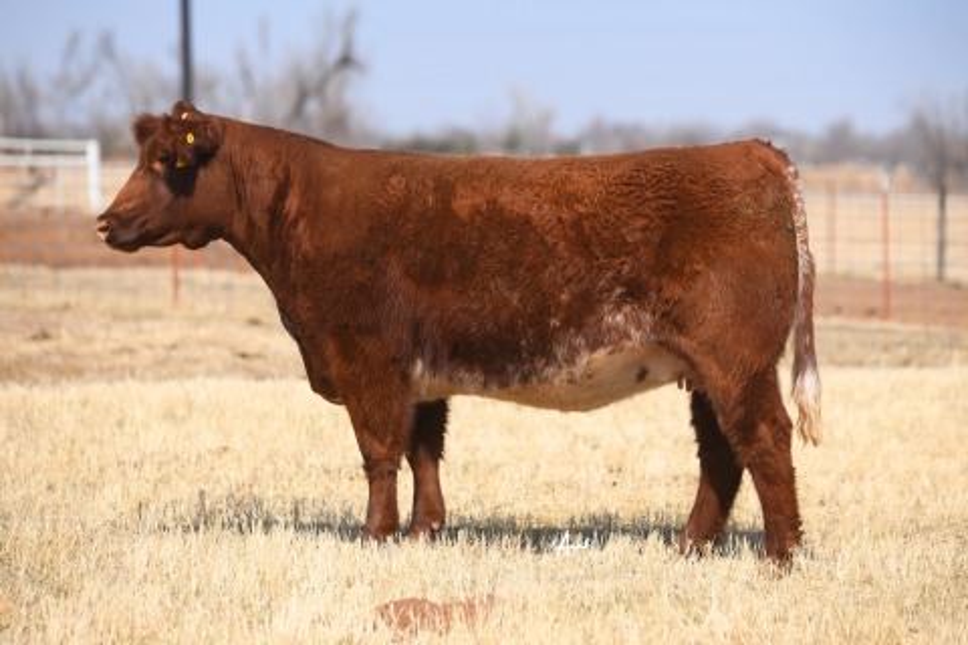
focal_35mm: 140
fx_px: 3764
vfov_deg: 9.8
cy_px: 322
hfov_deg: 14.7
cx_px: 484
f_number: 3.5
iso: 100
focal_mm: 140
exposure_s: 1/1250
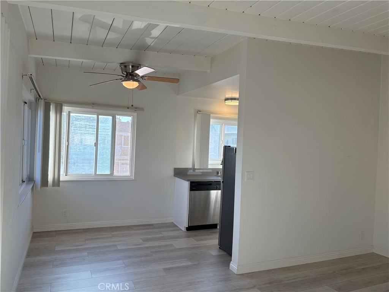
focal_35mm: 26
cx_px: 194
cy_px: 146
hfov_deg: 67.3
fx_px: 292
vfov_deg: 53.1
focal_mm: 5.96
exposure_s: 1/468
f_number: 1.6
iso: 64
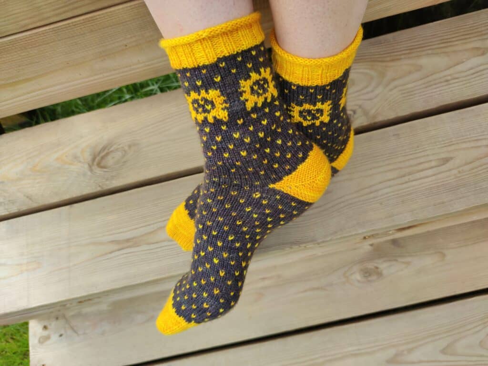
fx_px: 338
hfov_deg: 71.6
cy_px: 183
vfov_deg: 56.8
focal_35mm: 24
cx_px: 244
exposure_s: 1/406
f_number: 1.69
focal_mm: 6.72
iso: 100
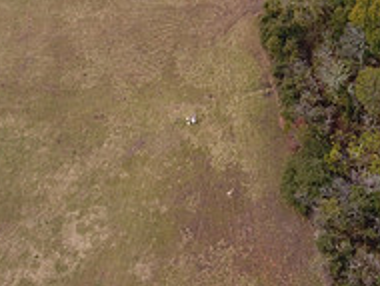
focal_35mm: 61
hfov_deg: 31.0
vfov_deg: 21.3
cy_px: -109
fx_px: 670
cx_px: 296
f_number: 2.8
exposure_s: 1/308
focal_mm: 3.61
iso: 100
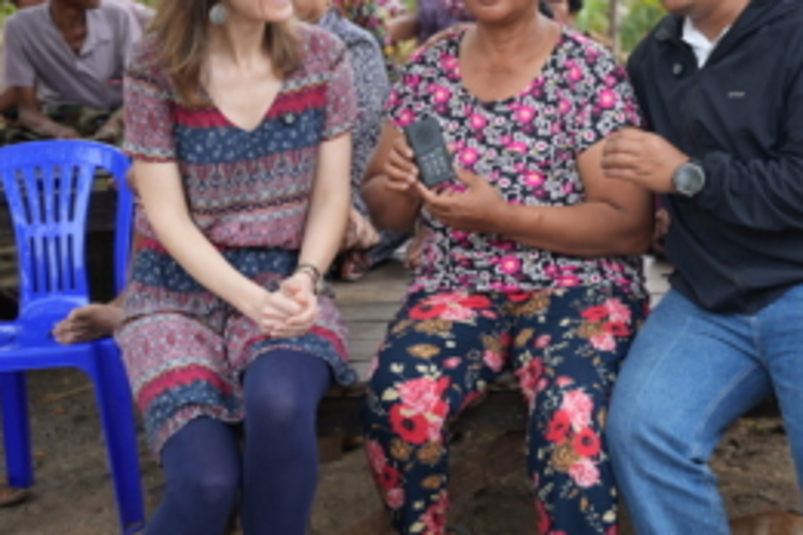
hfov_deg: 26.6
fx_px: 1690
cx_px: 538
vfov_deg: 18.0
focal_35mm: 76
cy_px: 201
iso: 125
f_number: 2.8
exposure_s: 1/160
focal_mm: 49.5
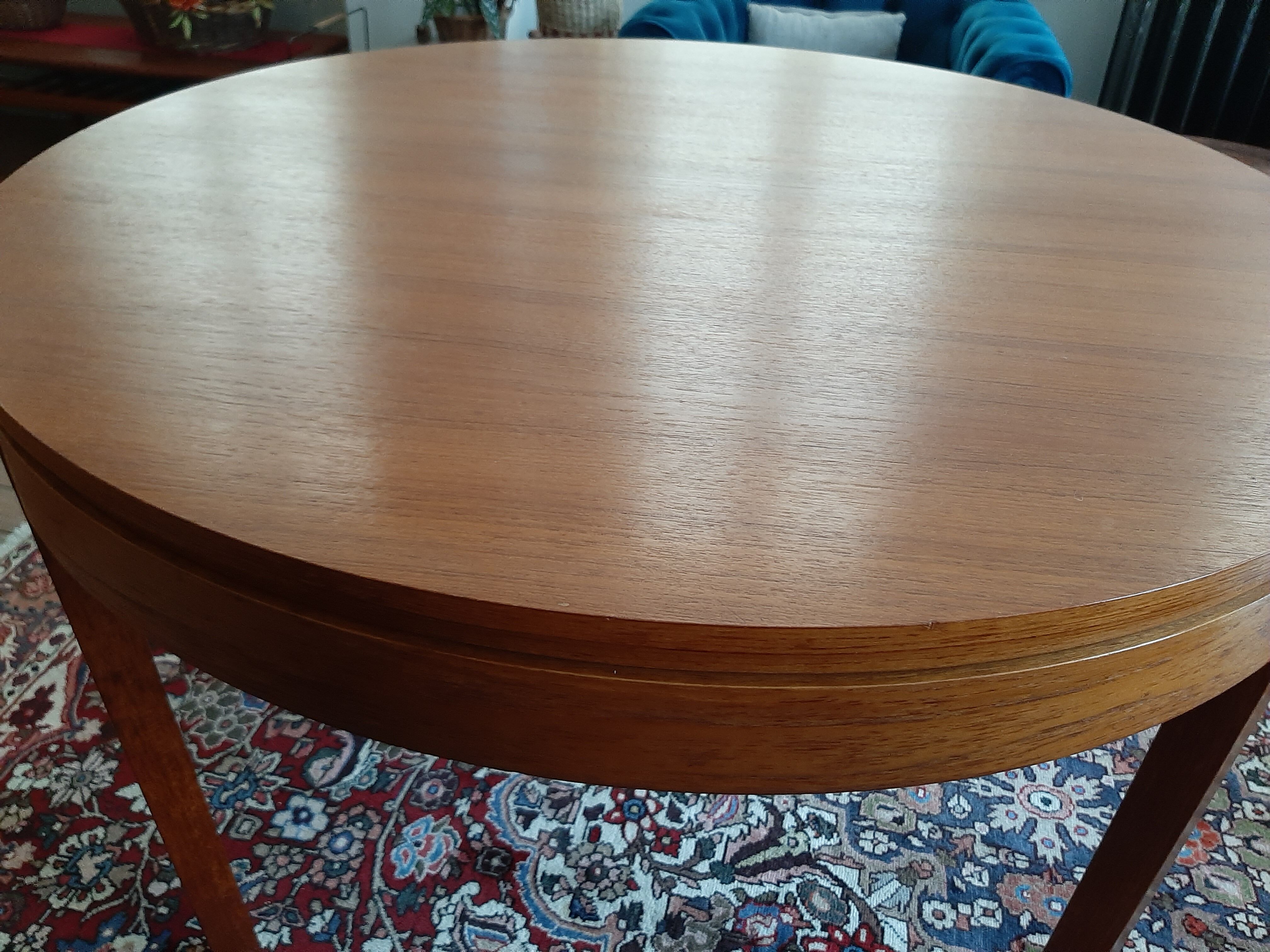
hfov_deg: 67.3
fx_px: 954
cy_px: 476
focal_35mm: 26
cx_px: 635
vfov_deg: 53.1
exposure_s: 1/25
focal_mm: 3.93
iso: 160
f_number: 1.7
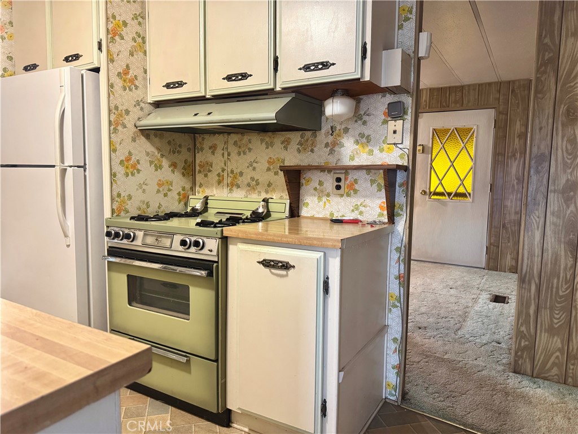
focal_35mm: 24
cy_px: 217
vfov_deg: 56.8
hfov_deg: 71.6
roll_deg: -0.9
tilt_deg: -5.8
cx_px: 289
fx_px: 401
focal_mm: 6.76
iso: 500
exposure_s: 1/60
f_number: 1.78
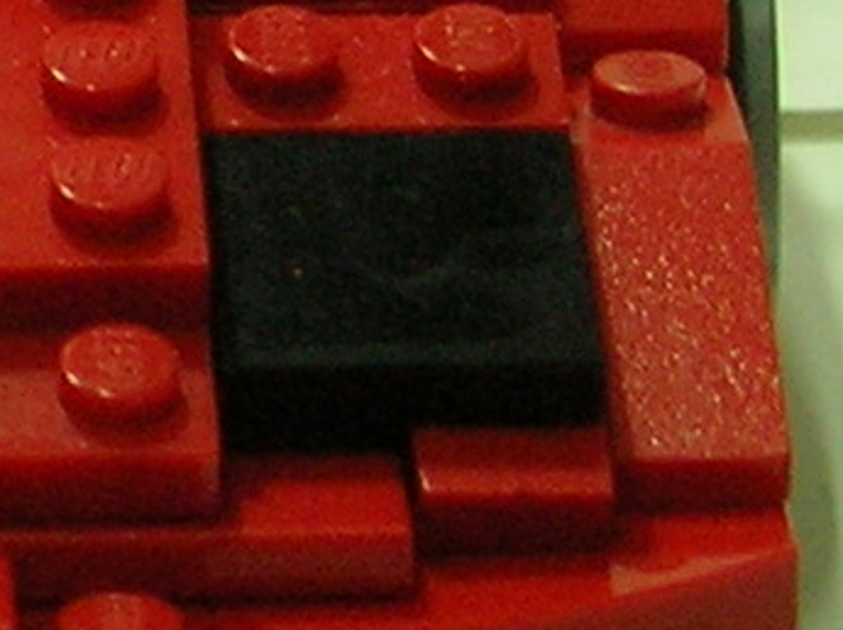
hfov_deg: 6.4
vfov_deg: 4.8
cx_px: -608
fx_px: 7420
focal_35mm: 305
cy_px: -154
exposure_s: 1/4.4
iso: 112
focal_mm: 7.7
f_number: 3.2
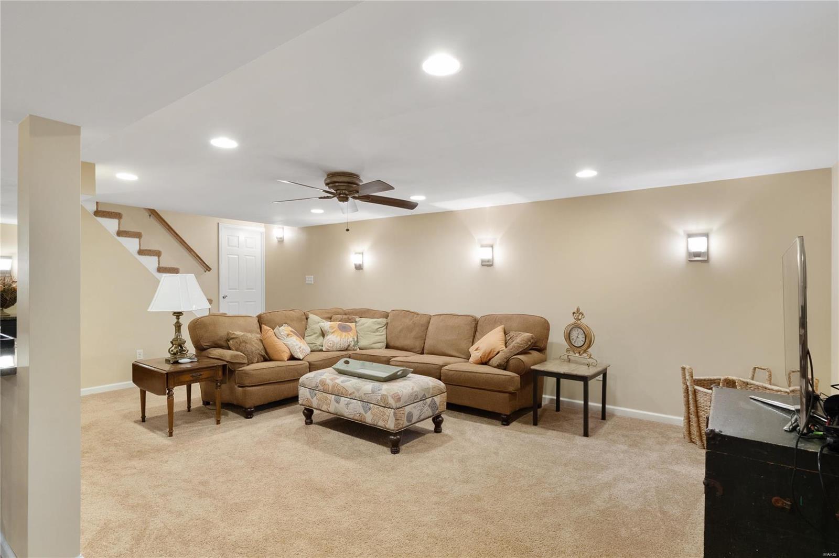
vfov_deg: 67.3
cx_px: 420
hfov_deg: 90.0
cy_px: 279
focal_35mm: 18
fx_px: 419
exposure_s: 1/1.25
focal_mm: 9
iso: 400
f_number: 7.1
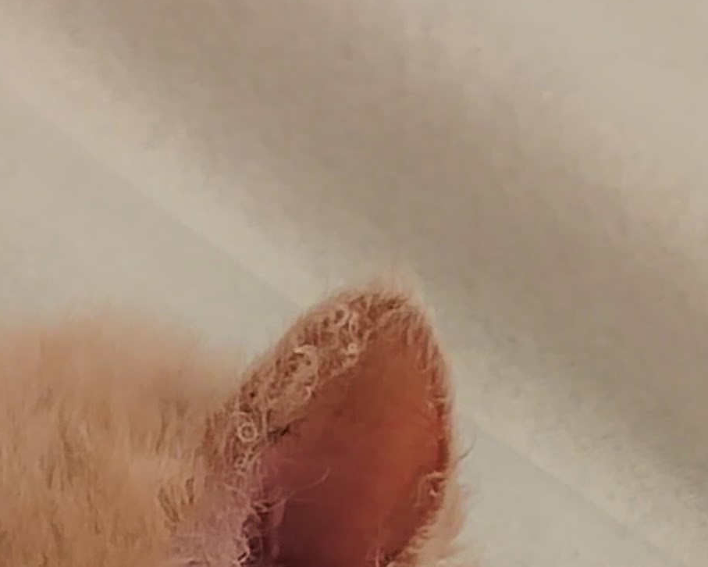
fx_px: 4401
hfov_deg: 9.2
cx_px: 315
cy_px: 1034
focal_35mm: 210
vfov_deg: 7.2
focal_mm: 5.52
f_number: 1.9
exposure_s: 1/50
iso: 1853
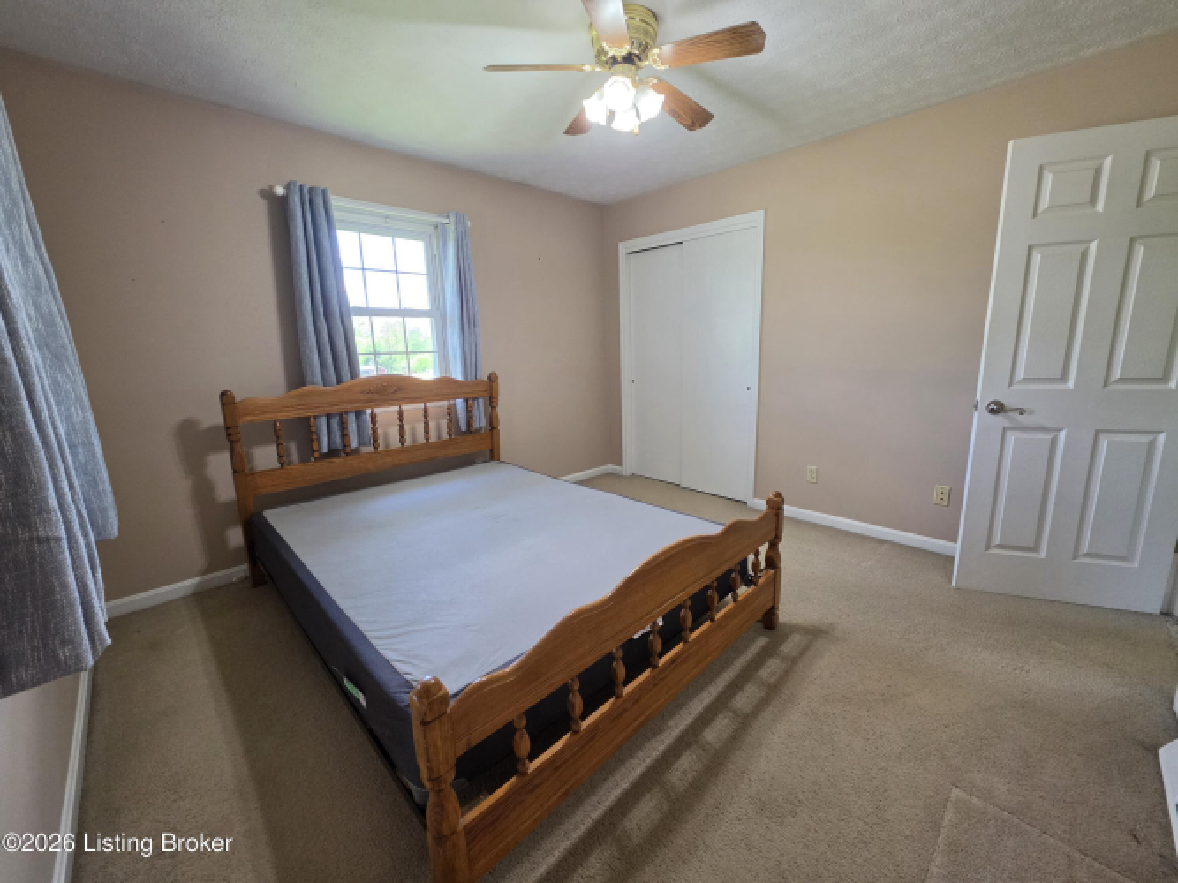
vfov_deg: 89.9
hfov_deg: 106.2
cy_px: 442
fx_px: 442
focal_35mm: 13
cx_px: 589
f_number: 1.9
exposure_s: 1/120
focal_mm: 2.2
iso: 200
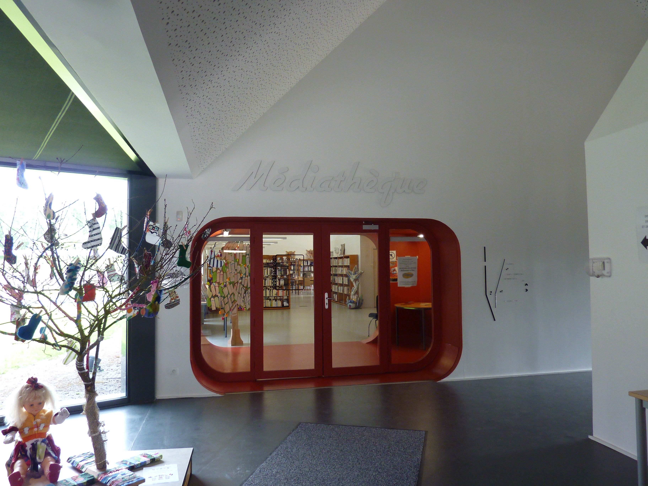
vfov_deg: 54.9
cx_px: 324
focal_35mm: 25
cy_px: 243
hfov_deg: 69.4
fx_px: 468
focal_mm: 4.1
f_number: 3.3
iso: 160
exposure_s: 1/30
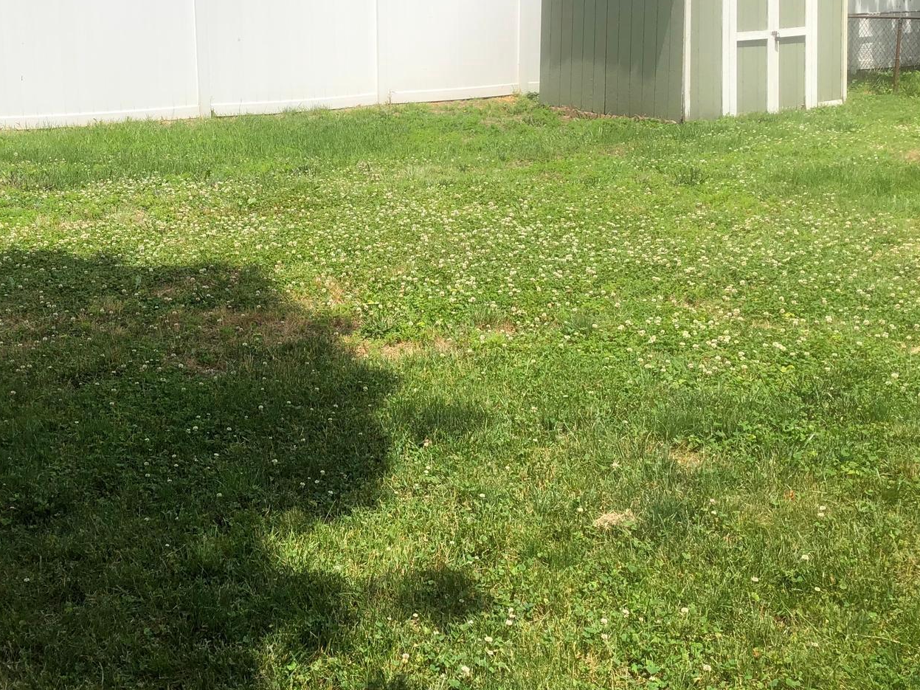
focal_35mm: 46
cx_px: 392
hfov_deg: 41.1
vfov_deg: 31.3
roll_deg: -0.4
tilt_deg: -9.9
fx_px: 1222
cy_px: 230
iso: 20
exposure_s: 1/1919
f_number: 1.8
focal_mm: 3.99
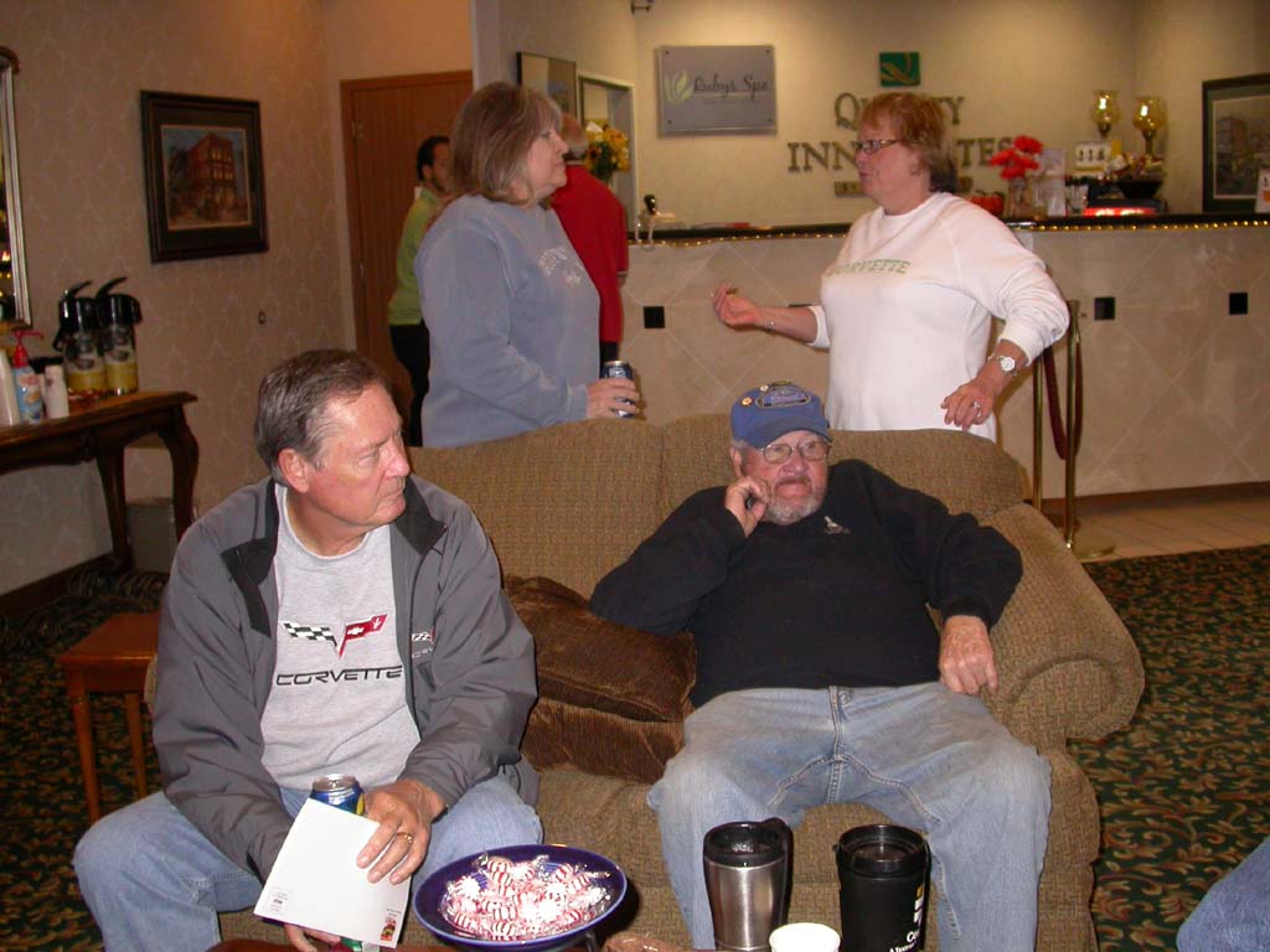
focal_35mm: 38
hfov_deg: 49.0
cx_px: 635
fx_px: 1394
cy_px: 476
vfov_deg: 37.7
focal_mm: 7.85
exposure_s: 1/60
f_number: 2.6
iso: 200
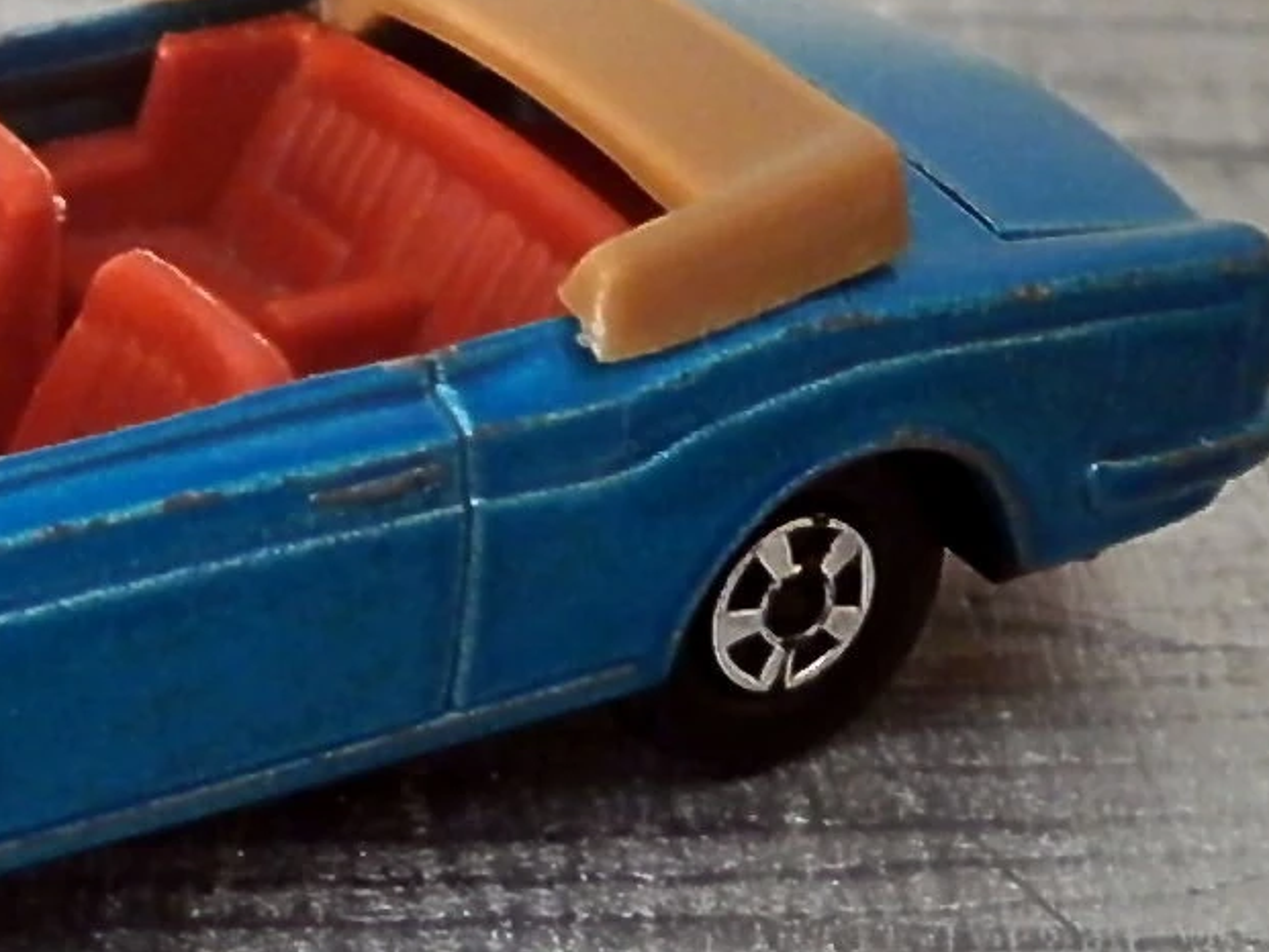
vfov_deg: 13.0
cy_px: 539
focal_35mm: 114
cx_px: -38
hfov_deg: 16.8
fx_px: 4180
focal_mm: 8.3
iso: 320
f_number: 3.4
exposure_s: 1/40
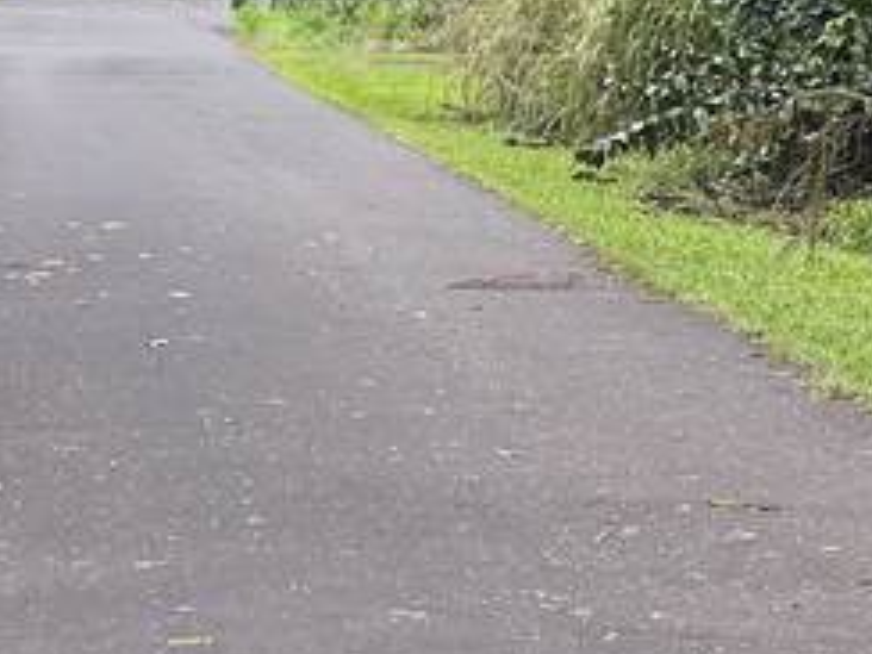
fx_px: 3174
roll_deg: -1.3
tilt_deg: +4.9
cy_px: -211
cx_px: 1912
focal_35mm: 126
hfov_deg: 12.9
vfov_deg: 11.4
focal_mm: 6.76
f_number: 1.78
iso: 100
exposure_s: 1/831
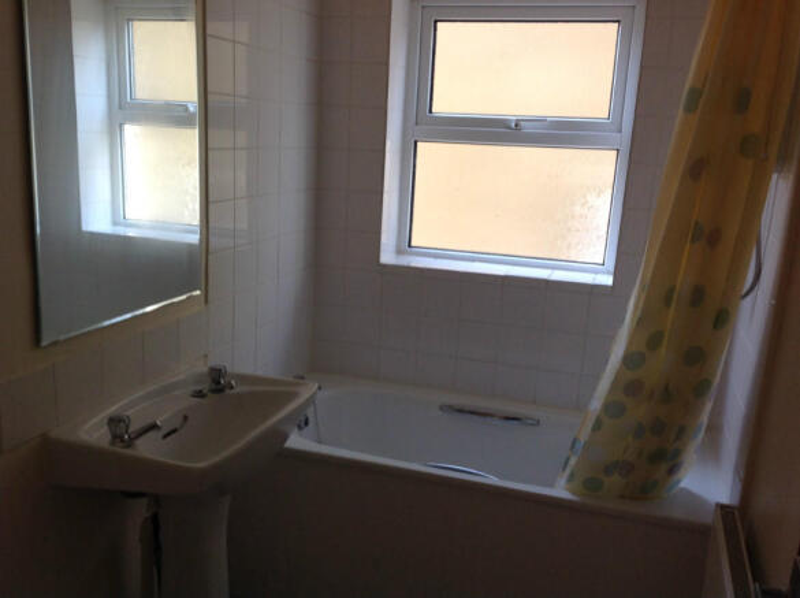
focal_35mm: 35
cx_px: 400
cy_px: 299
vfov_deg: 40.6
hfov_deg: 52.7
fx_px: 808
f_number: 2.4
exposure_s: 1/120
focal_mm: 4.28
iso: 80
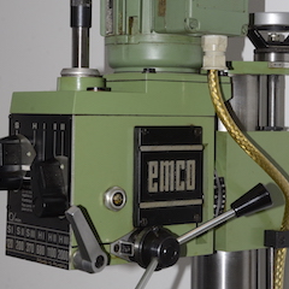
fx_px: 982
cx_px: 160
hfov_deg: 16.7
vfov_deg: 16.7
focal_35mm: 104
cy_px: 107
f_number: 14
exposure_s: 1/60
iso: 800
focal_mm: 48
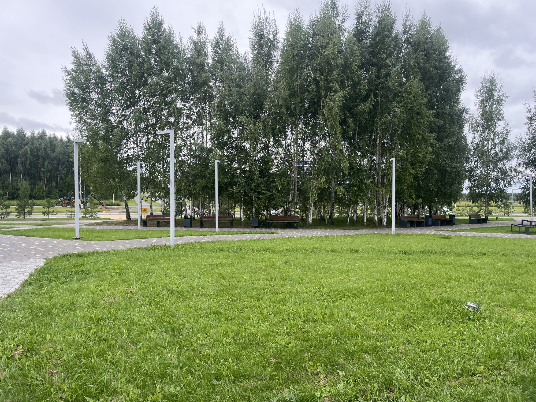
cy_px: 201
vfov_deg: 53.1
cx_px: 268
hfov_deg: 67.3
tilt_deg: -0.3
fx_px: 403
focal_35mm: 26
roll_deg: +0.5
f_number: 1.6
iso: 50
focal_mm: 5.1
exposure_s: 1/684
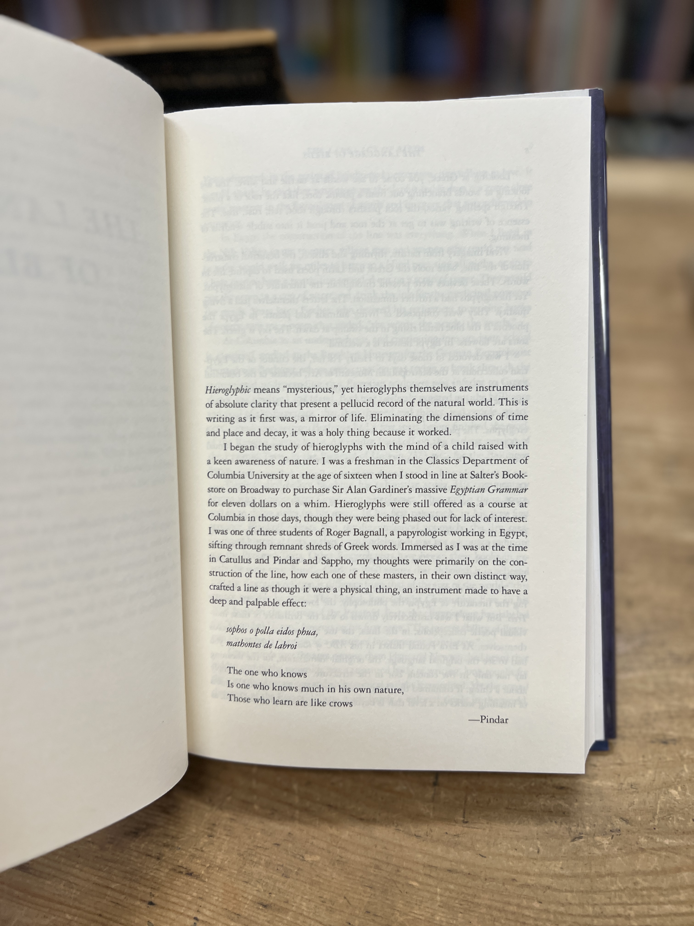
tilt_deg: -43.0
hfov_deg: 53.1
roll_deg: +4.1
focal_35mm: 26
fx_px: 695
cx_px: 347
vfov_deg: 67.3
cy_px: 463
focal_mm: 5.7
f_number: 1.5
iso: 80
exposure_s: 1/120
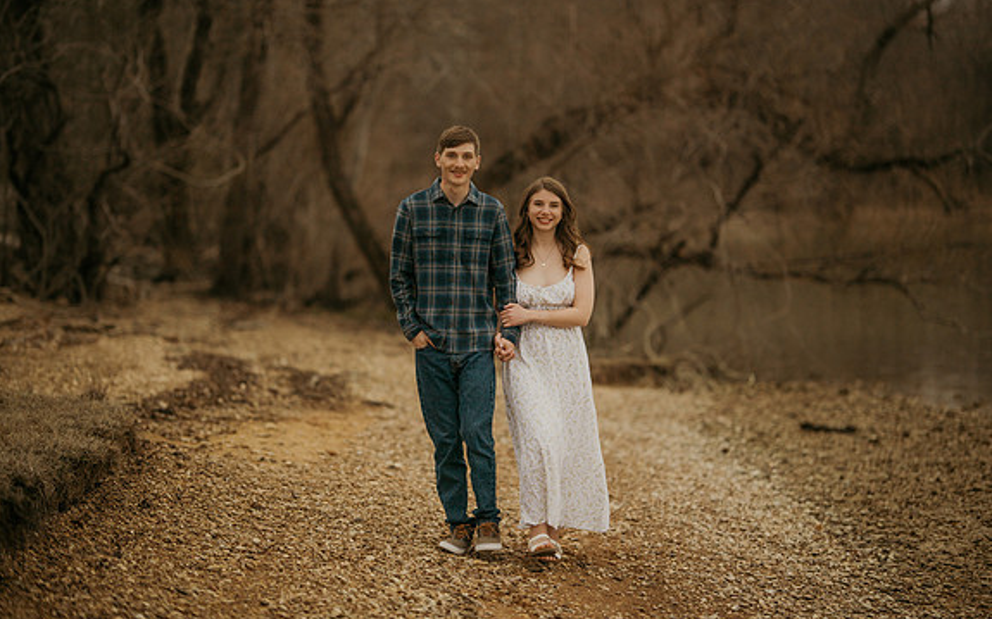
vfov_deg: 12.1
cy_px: 301
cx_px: 499
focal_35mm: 108
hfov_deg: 19.3
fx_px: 2919
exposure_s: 1/100
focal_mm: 105
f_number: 1.4
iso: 200
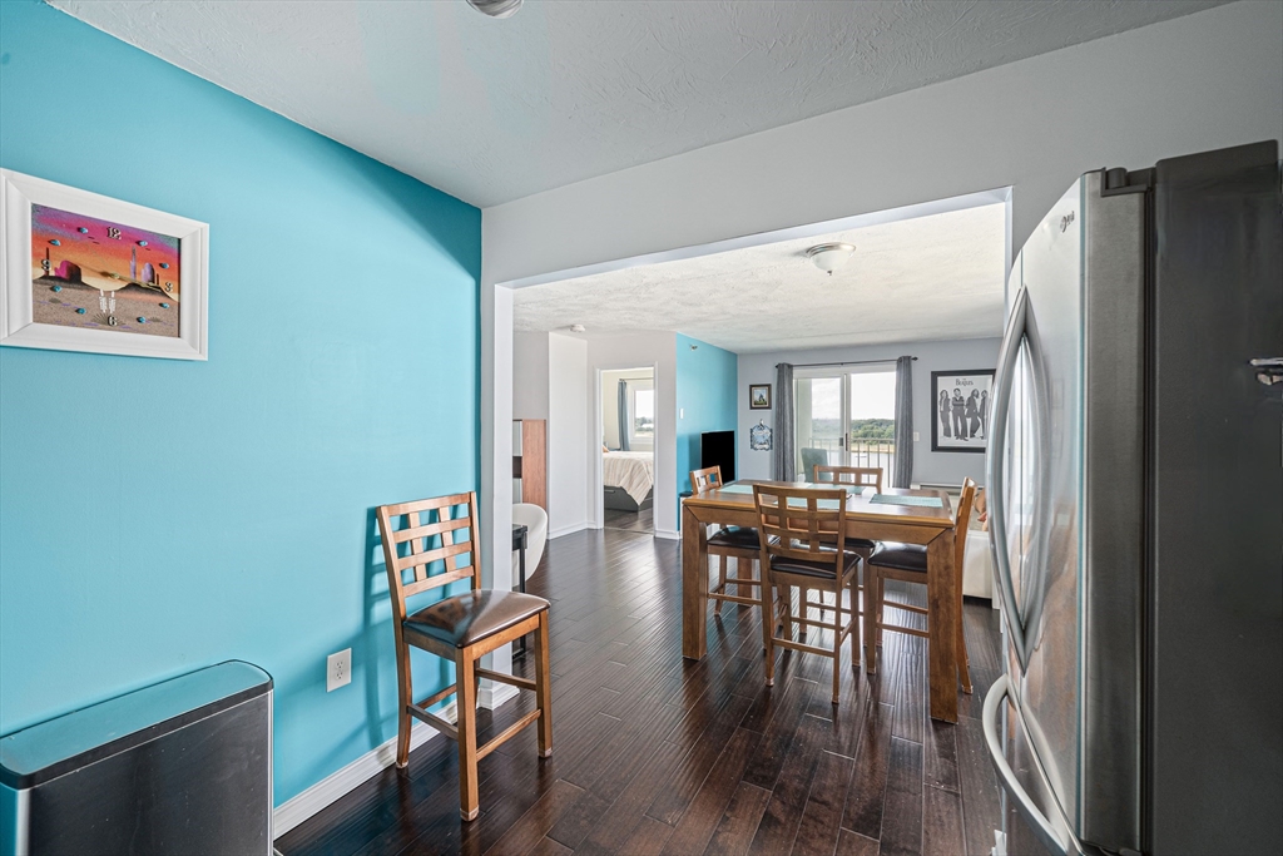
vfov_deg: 85.4
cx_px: 642
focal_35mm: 13
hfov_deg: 108.3
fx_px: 463
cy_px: 428
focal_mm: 13
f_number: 8
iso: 640
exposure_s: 1/3
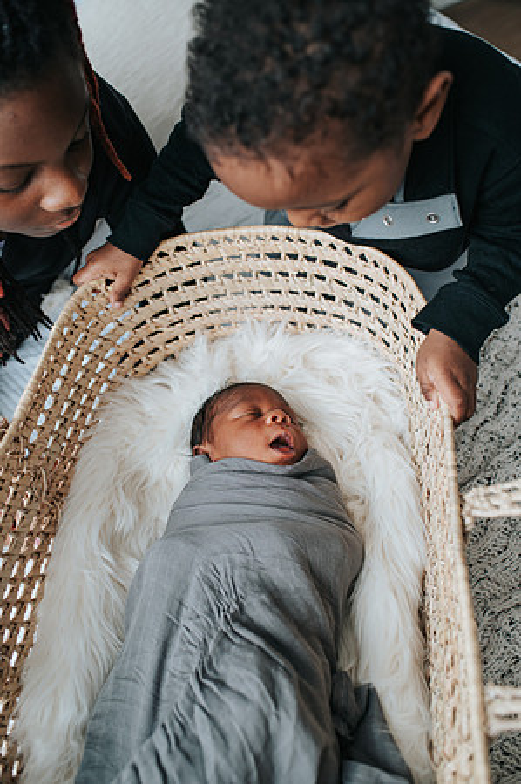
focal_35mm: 35
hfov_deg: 37.8
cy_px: 392
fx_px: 761
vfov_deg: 54.5
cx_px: 260
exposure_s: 1/250
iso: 450
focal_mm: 35
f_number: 3.2
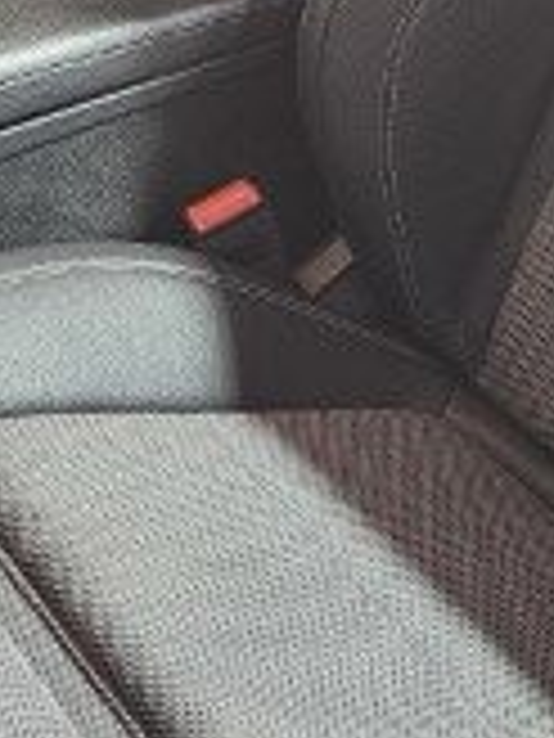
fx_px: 1920
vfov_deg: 21.4
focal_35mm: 90
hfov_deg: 16.4
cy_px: 99
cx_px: 279
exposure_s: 1/50
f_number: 1.7
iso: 640
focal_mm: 6.3
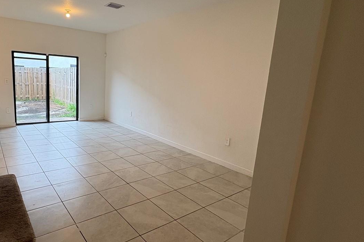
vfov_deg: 57.2
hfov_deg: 76.8
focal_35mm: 22
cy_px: 116
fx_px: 222
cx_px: 130
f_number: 2.2
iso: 100
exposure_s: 1/120
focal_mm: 2.22
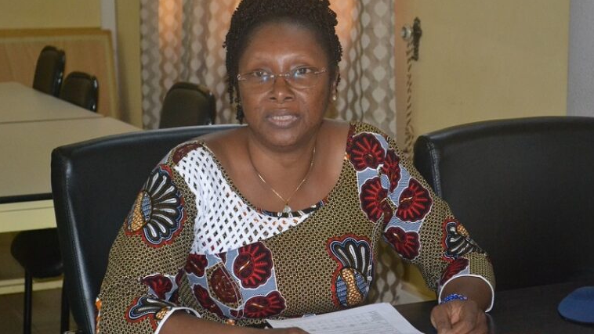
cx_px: 297
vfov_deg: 13.8
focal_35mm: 88
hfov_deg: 24.3
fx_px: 1379
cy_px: 172
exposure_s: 1/60
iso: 3200
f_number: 5.6
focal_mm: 55
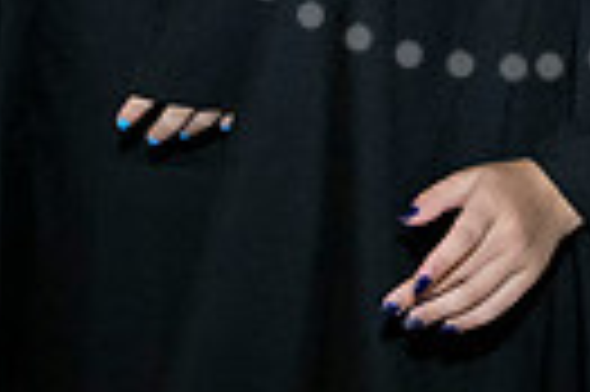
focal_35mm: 124
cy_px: -358
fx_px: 2030
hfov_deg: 16.4
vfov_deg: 10.3
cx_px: 513
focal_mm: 28
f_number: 7.1
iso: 6400
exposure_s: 1/200
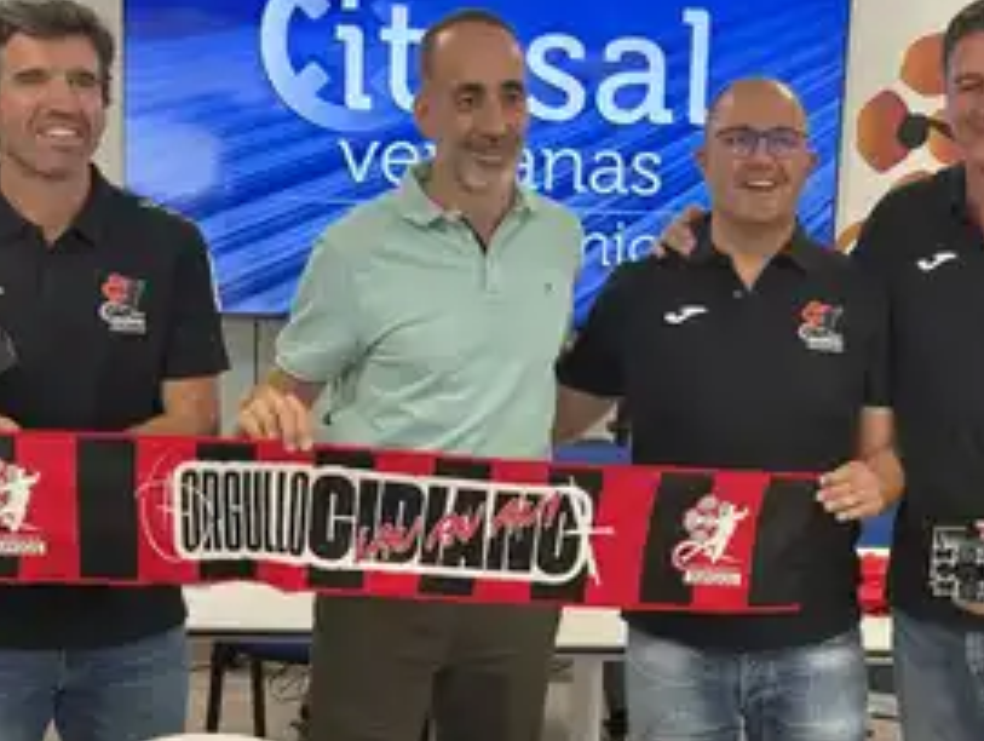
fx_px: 1765
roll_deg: -1.6
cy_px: 354
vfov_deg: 23.7
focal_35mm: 62
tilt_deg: -8.8
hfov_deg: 31.1
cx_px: 585
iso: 100
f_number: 1.78
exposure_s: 1/100
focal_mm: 6.76
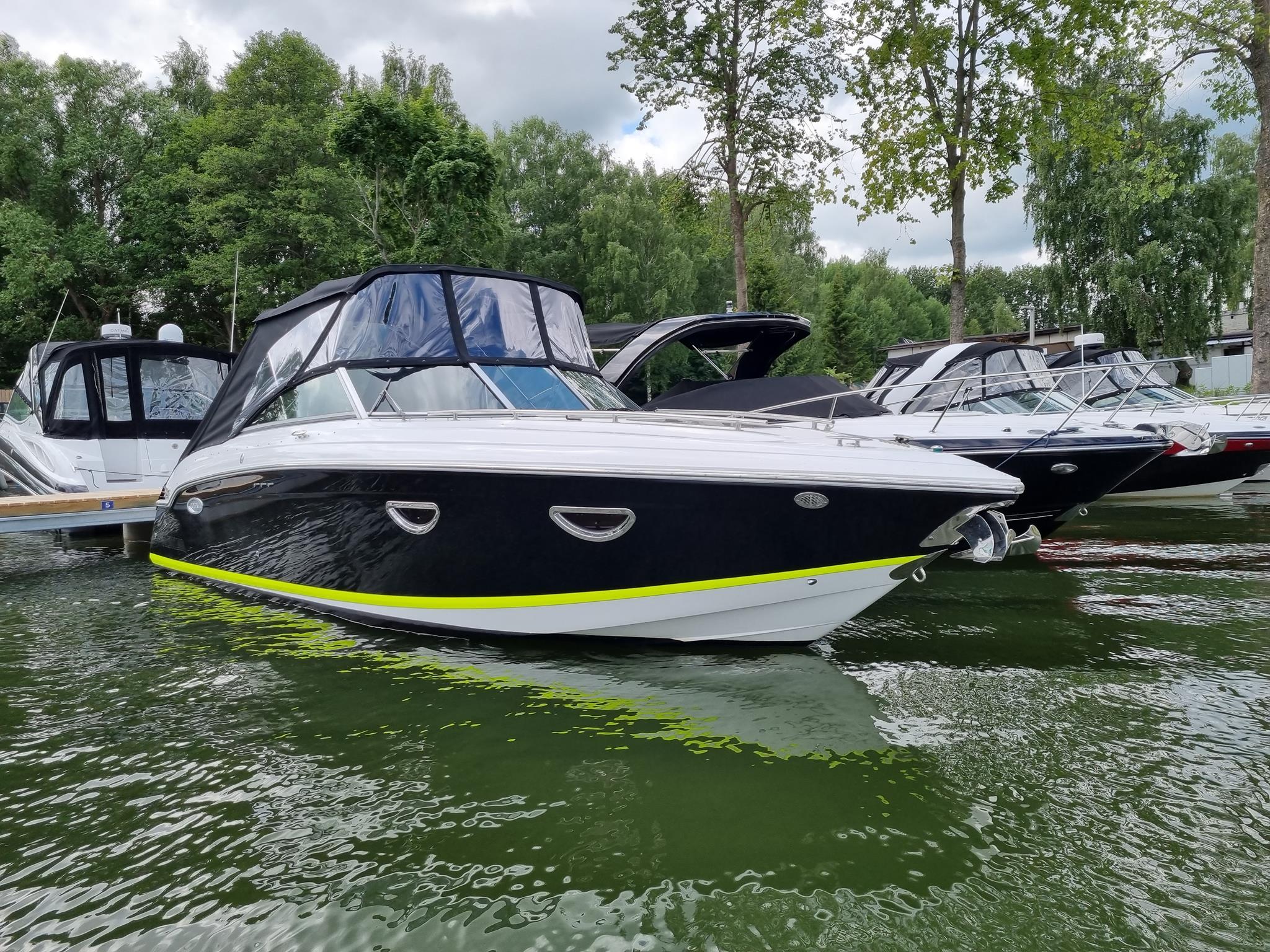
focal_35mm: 26
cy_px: 476
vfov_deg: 53.1
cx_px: 635
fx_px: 954
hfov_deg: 67.3
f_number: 1.8
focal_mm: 5.4
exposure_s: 1/2028
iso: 50
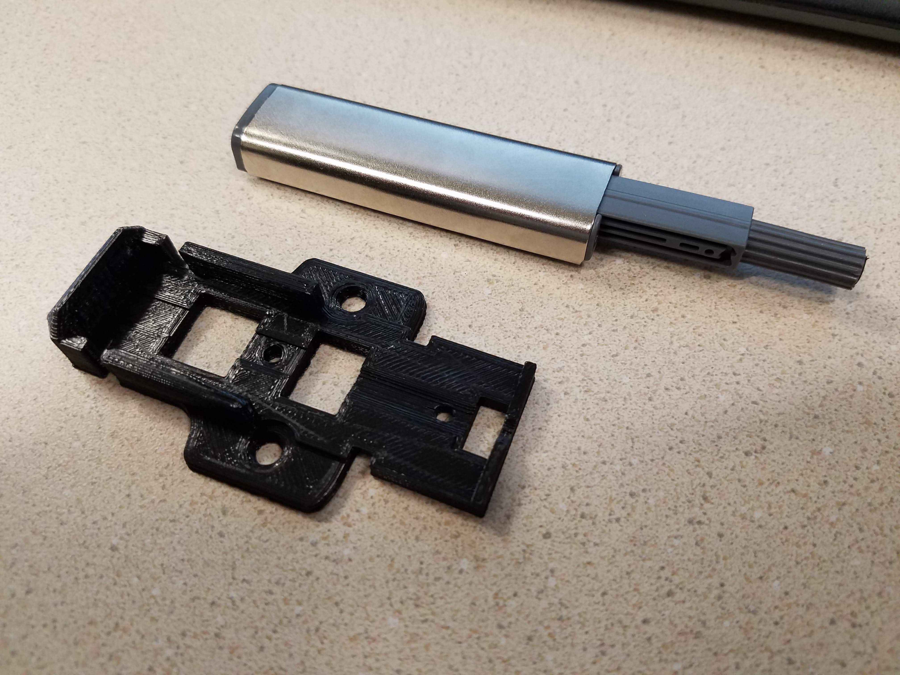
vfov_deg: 53.1
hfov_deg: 67.3
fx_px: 676
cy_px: 338
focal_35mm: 26
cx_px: 450
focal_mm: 4.2
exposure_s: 1/40
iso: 125
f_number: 1.7
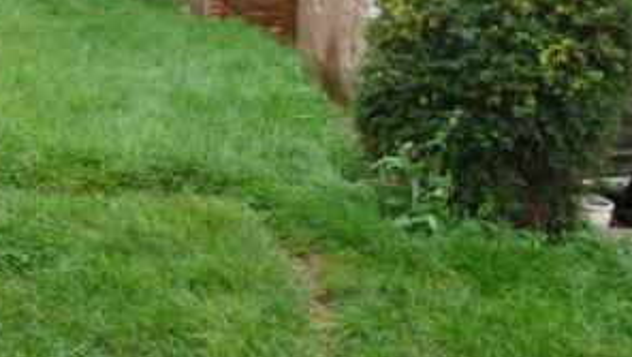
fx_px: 1006
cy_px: 106
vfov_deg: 20.0
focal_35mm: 60
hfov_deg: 33.7
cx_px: 112
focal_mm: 4.7
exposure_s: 1/80
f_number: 3.3
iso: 100
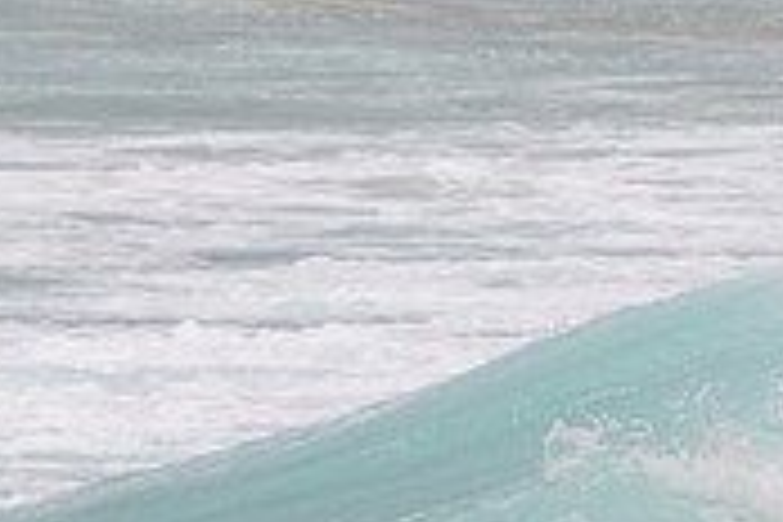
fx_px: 39799
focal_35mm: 1830
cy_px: 439
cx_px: 1260
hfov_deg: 1.1
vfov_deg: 0.8
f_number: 5.6
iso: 125
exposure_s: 1/2000
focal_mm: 400
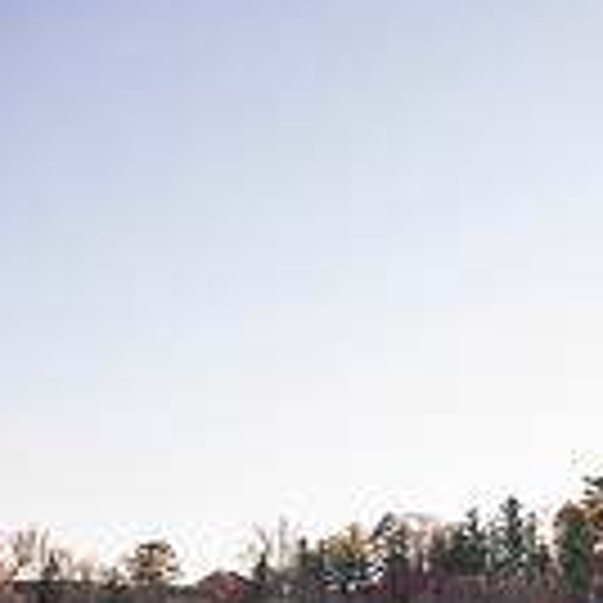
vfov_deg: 18.6
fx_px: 1734
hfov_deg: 16.3
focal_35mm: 88
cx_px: 1116
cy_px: 742
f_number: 4
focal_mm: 24
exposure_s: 1/3200
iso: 2000
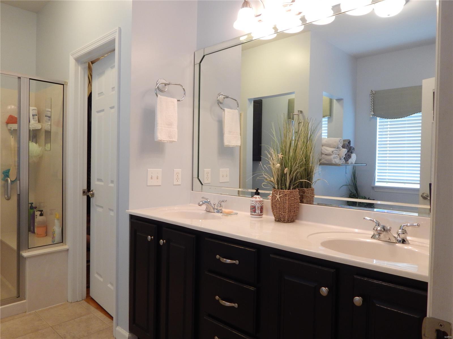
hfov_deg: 69.4
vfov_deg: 54.9
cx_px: 226
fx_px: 327
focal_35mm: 25
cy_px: 170
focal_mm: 4.5
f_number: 3.1
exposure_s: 1/30
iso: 220
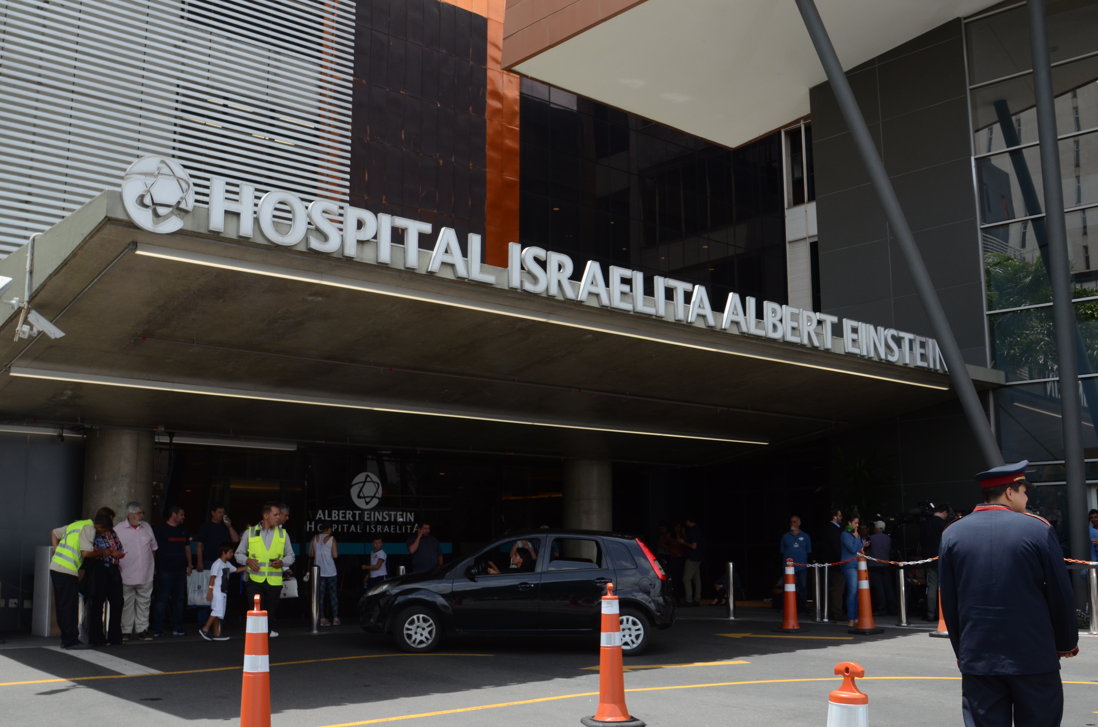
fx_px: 1096
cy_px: 364
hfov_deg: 53.2
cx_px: 549
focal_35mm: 36
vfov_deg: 36.7
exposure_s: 1/640
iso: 500
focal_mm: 24
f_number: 8
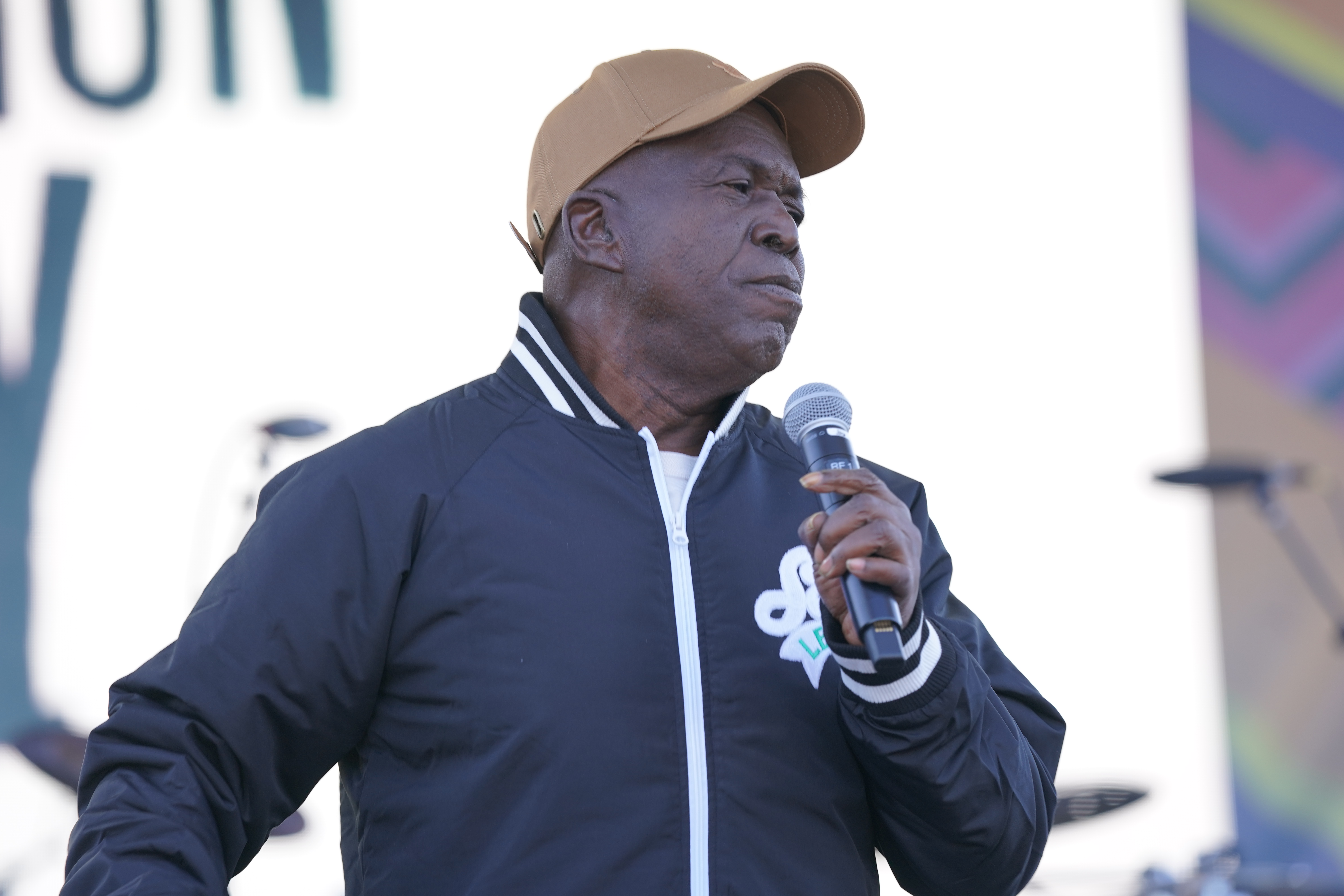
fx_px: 7466
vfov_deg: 6.9
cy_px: 448
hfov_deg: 10.3
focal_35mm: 200
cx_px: 672
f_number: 4
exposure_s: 1/250
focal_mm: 200
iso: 250
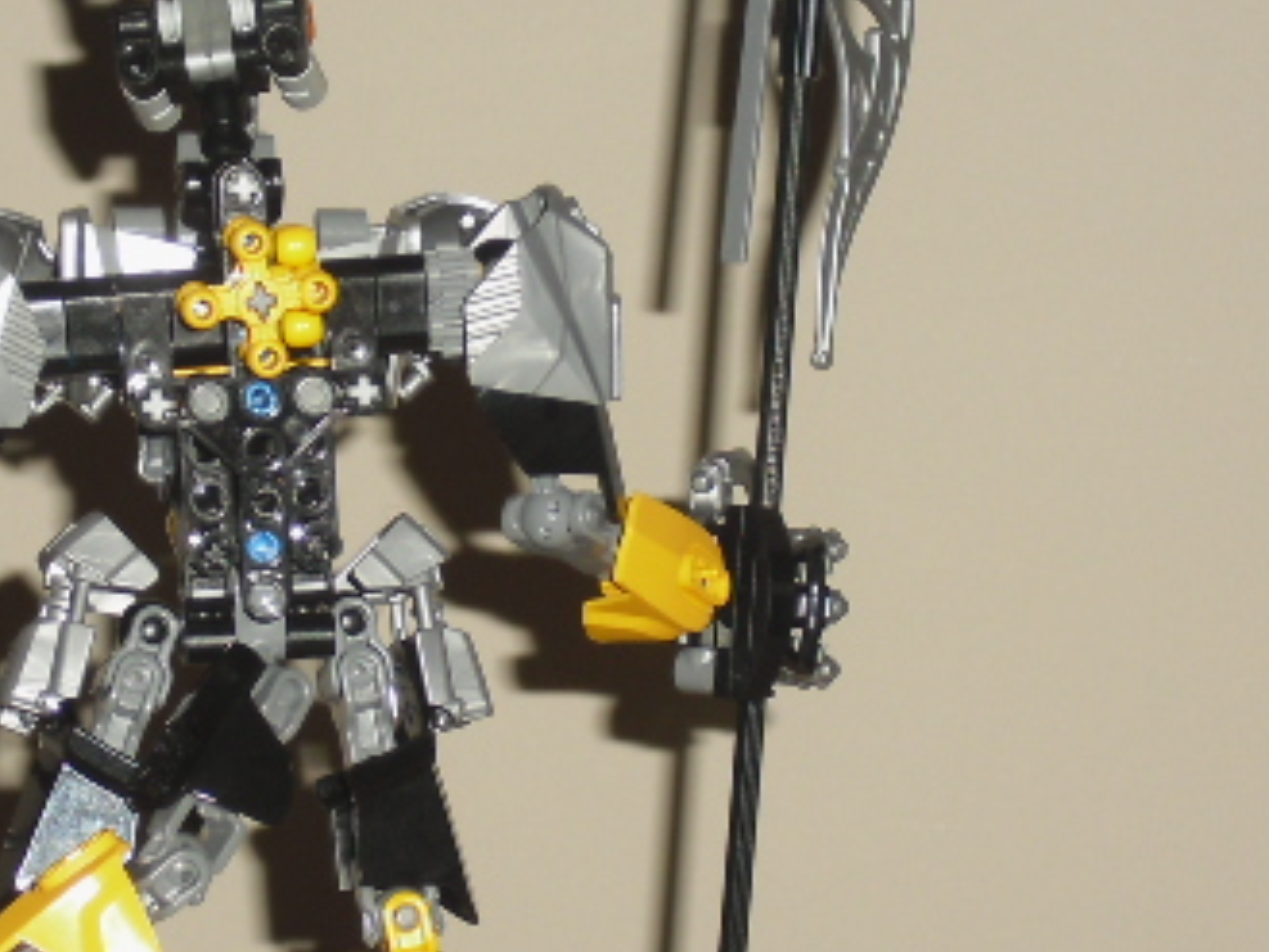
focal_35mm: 142
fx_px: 5208
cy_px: 540
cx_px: 278
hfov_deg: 13.8
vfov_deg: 10.5
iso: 200
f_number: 4.6
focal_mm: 13.1
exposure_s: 1/60
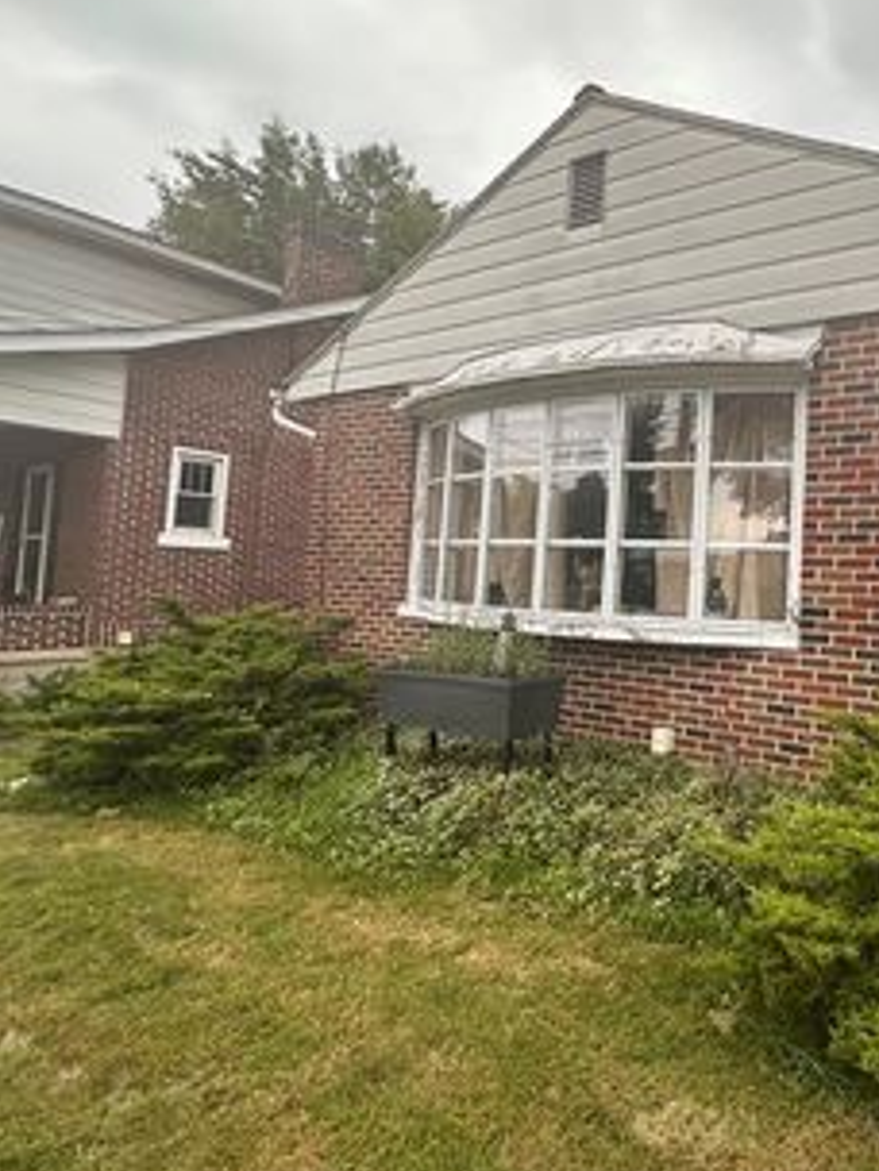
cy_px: 537
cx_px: 775
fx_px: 779
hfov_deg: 52.5
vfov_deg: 73.8
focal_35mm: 23
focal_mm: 2.22
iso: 40
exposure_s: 1/114
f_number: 2.2
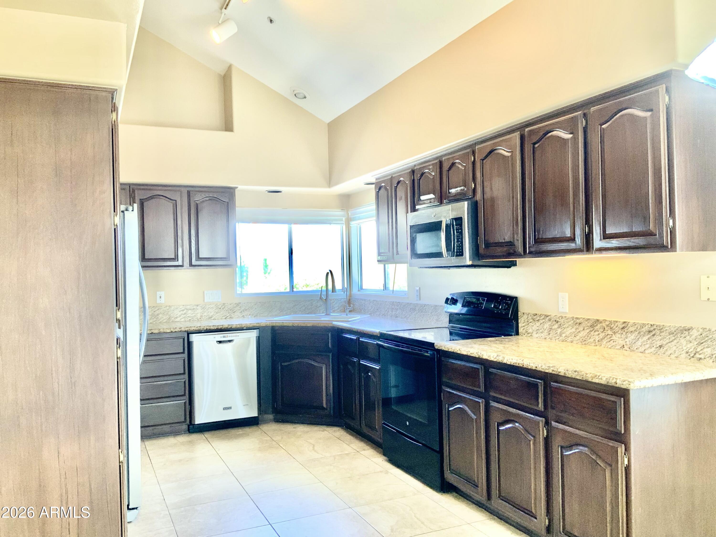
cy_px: 268
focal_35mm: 29
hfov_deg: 61.7
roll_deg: +1.6
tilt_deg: +0.4
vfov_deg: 48.2
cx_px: 358
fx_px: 600
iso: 50
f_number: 1.8
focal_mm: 3
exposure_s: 1/60
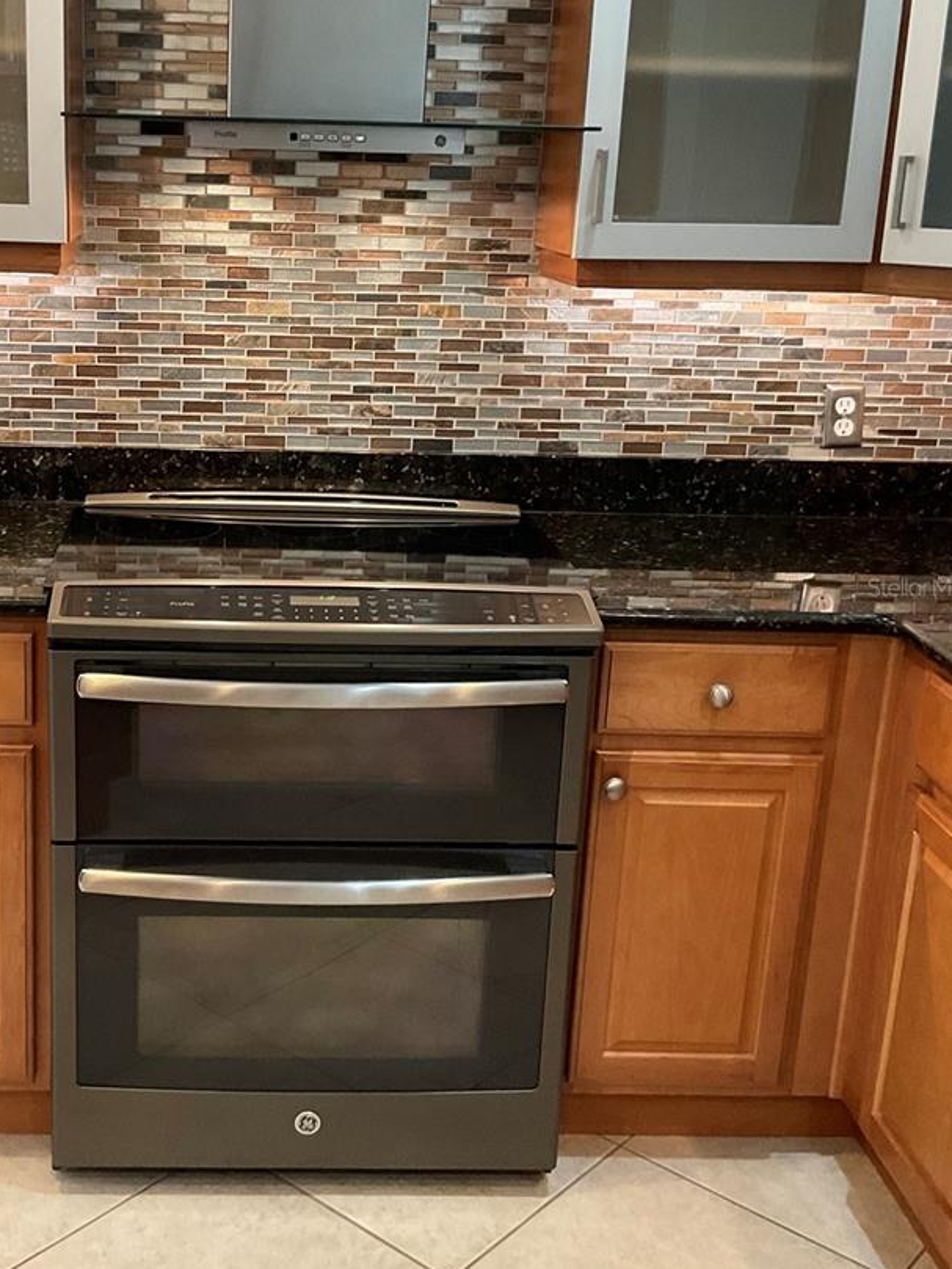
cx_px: 273
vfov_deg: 43.8
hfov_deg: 33.1
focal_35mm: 43
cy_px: 587
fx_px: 1576
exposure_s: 1/60
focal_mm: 3
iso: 160
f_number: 1.8
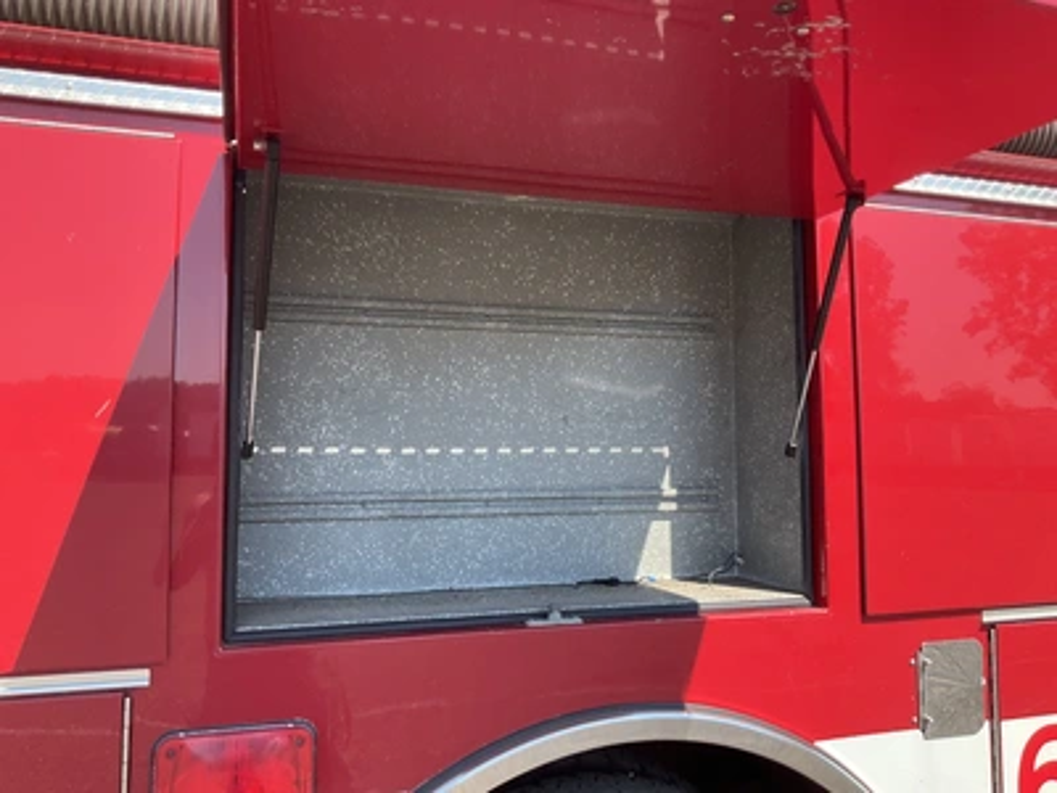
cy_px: 396
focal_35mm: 29
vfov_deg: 48.2
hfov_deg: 61.7
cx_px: 528
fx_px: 886
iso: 25
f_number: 1.8
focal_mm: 3
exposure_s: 1/351
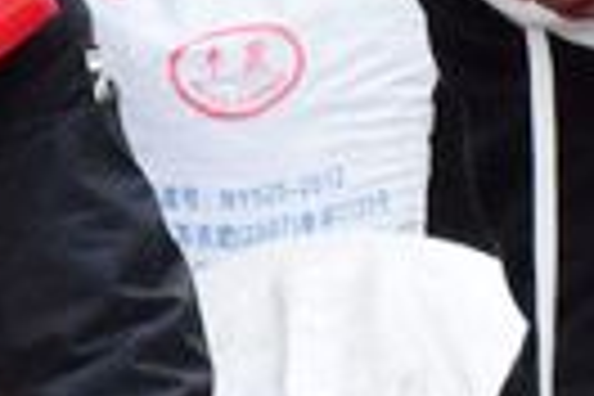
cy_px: 236
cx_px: 356
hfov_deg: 6.0
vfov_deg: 4.0
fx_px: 5692
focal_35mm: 345
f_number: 13
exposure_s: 1/640
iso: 12800
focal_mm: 38
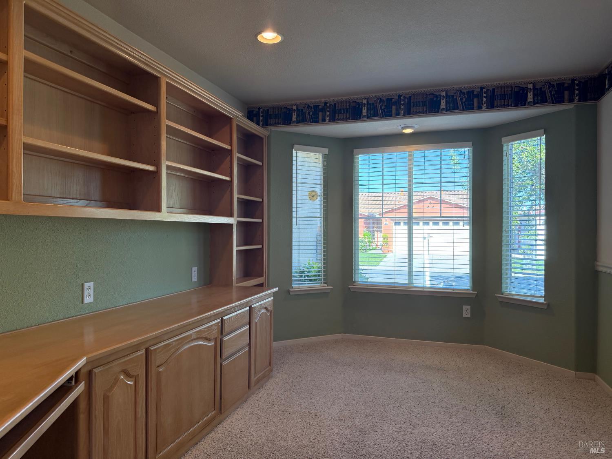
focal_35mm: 24
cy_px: 230
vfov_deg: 56.8
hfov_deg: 71.6
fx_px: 424
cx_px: 306
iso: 125
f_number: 1.78
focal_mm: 6.76
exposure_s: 1/214
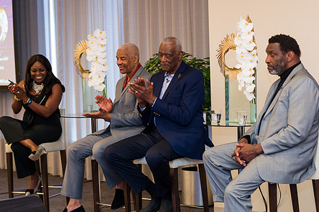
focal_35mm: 98
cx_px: 182
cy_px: 108
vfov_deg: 13.9
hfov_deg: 20.8
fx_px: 867
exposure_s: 1/200
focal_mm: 75
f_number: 3.2
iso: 800
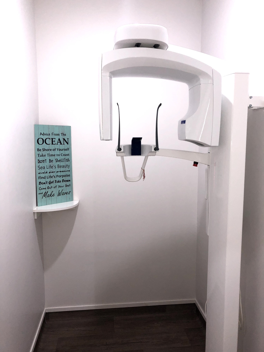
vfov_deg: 63.4
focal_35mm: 28
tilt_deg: -5.6
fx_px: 285
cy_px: 176
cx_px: 132
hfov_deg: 49.7
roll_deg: +0.8
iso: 64
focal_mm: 4
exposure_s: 1/100
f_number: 1.8
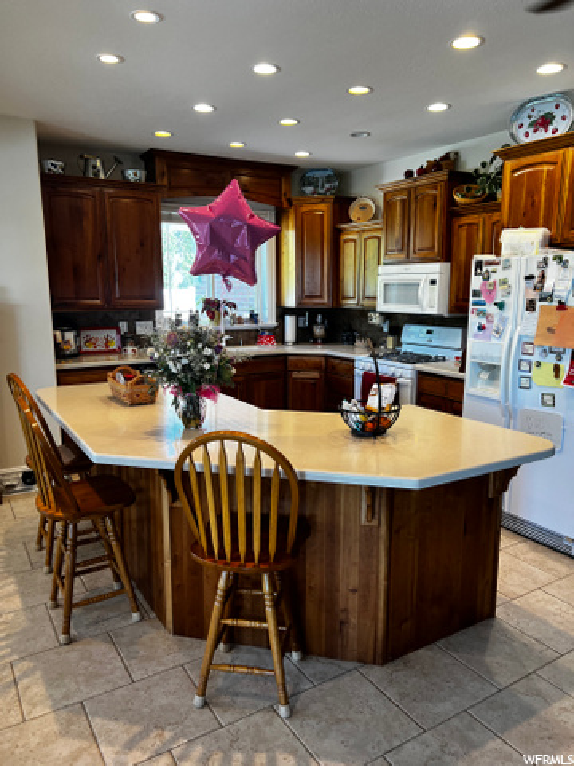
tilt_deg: -8.2
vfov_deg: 67.3
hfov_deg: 53.1
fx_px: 575
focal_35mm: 26
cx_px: 287
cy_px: 383
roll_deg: +0.5
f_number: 1.5
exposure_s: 1/120
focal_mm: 5.7
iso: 100
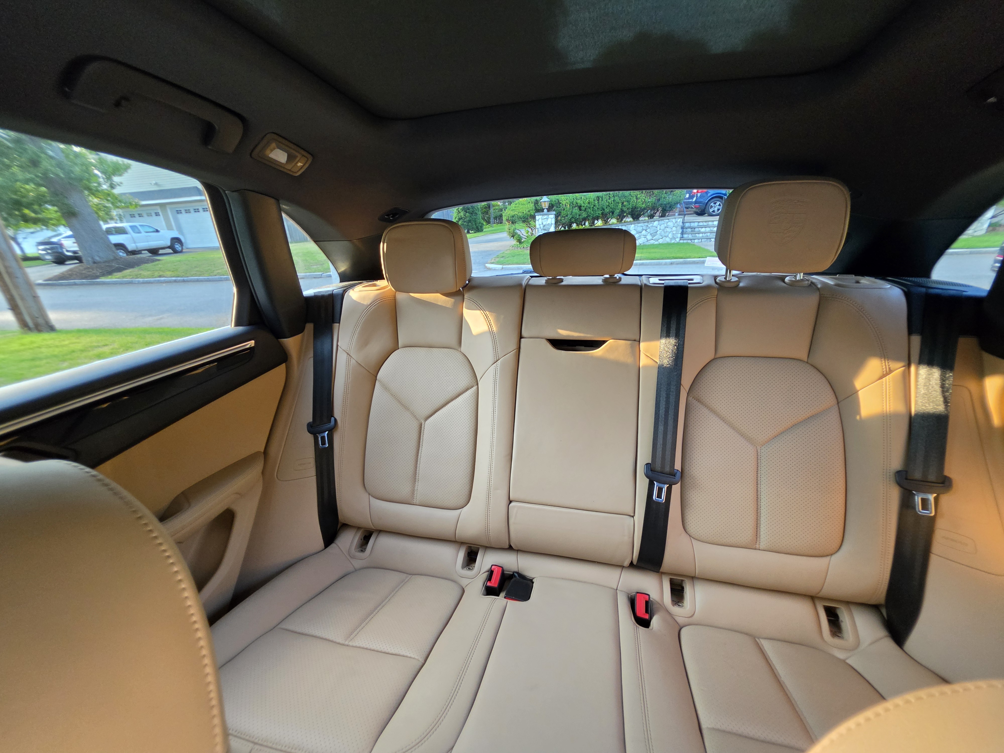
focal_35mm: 13
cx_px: 502
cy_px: 376
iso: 250
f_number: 1.9
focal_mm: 2.2
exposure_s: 1/60
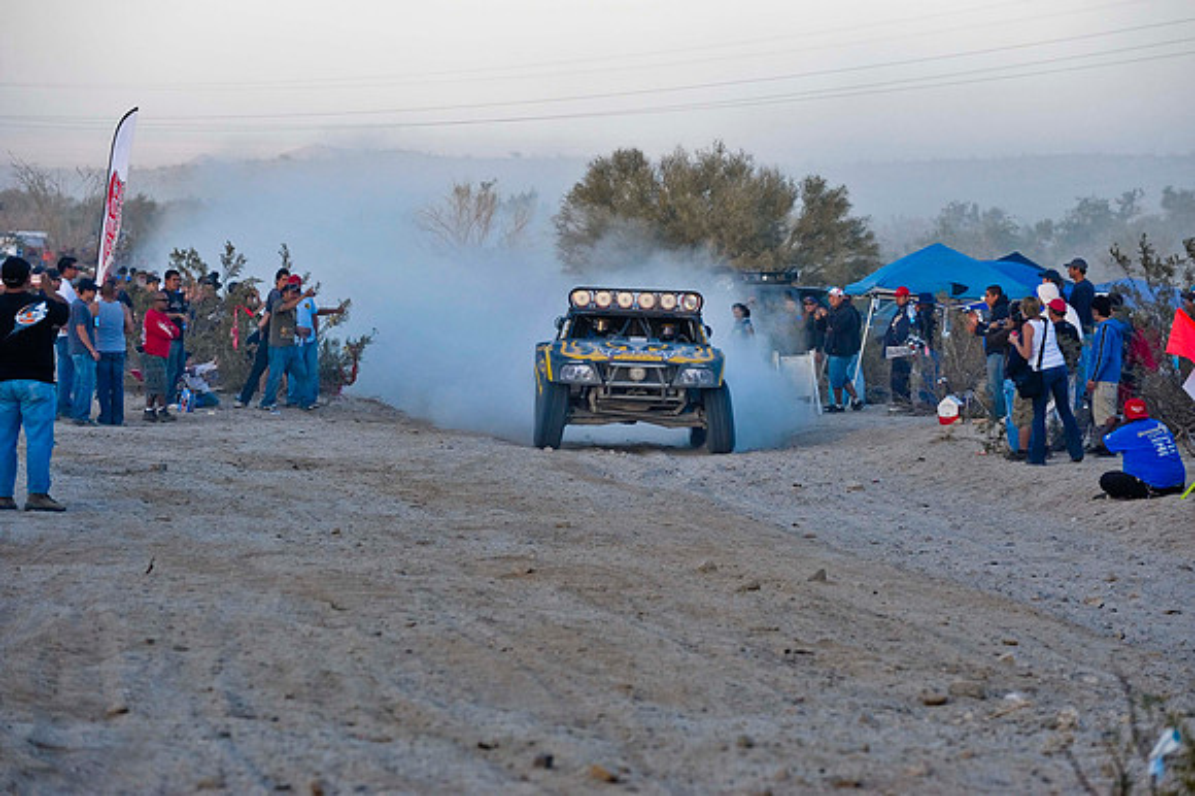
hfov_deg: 10.3
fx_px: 6635
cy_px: 398
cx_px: 598
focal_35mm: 200
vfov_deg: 6.9
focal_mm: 200
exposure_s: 1/500
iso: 1000
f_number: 7.1
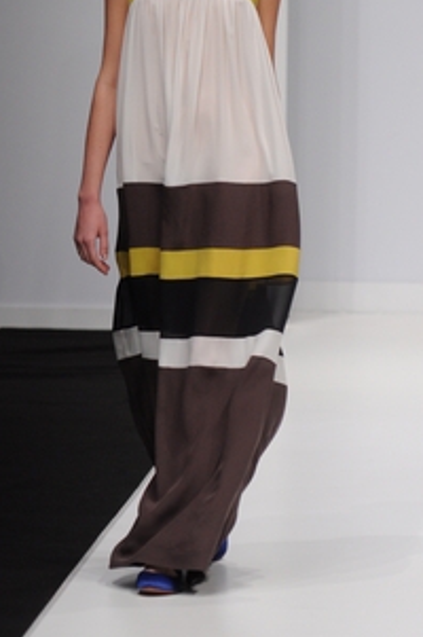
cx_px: 215
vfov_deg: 5.1
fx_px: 7099
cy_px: 116
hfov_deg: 3.4
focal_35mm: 402
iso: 800
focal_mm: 155
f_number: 4
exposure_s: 1/200
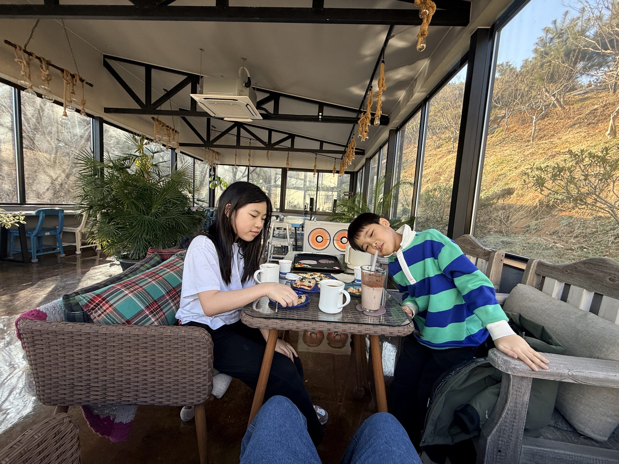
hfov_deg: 102.1
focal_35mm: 14
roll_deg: -4.4
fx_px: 250
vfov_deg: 85.7
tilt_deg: -6.9
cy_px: 232
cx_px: 310
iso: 64
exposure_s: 1/99
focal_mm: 2.22
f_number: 2.2
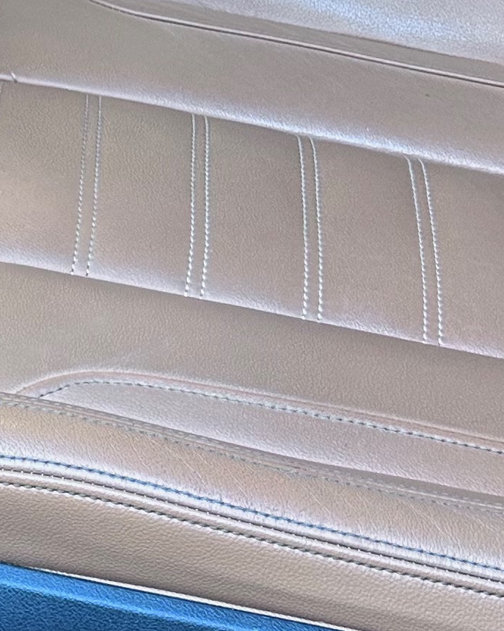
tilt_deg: -28.1
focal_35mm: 110
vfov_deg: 17.2
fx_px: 2051
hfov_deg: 13.0
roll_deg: +7.2
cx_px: -315
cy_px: 40
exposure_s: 1/60
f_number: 1.78
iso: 250
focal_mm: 6.86
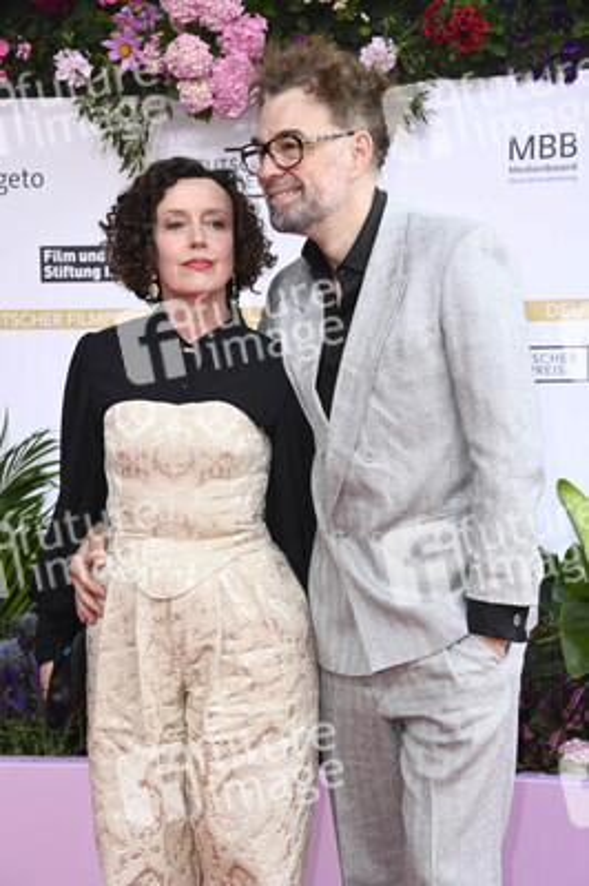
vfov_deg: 23.9
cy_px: 443
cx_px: 294
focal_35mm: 85
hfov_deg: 16.0
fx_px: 2089
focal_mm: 85
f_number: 6.3
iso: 640
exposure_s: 1/250
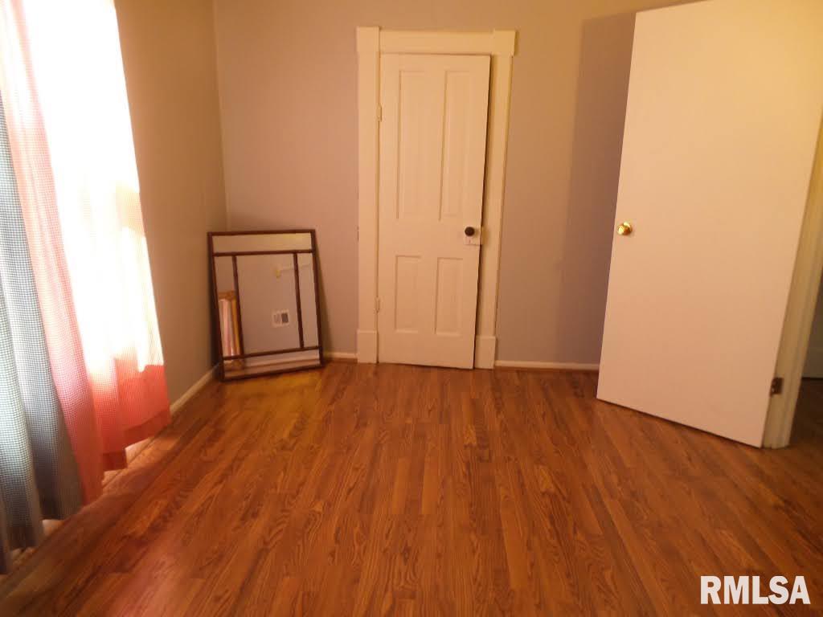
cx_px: 412
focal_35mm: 23
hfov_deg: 73.9
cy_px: 308
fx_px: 547
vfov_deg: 58.9
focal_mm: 4.1
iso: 320
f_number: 2.8
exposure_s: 1/30
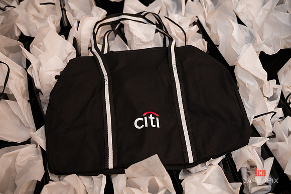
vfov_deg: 36.8
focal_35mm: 36
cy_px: 97
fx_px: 291
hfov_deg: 53.2
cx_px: 146
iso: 400
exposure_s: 1/200
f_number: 3.2
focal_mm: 36
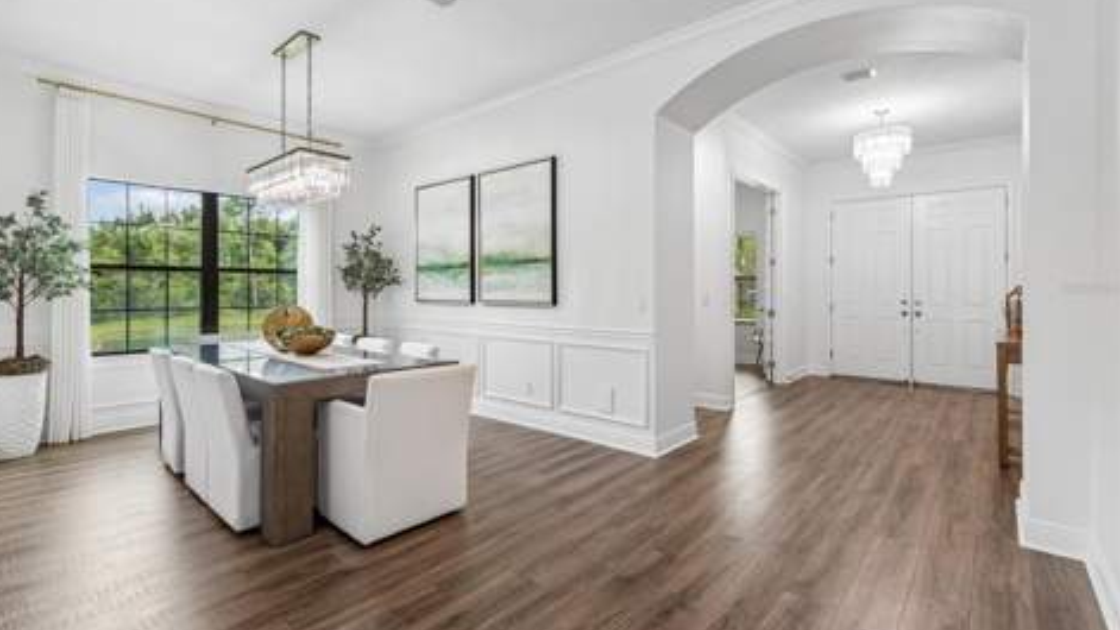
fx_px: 475
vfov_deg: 67.0
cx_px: 554
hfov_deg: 99.4
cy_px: 286
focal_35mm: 16
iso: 100
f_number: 7.1
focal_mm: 10
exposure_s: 1/4
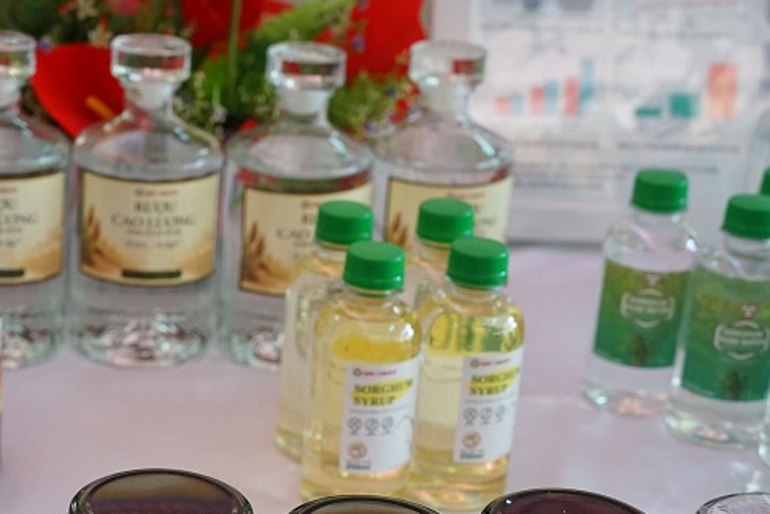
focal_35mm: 89
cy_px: 366
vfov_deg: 15.3
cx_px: 230
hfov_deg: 22.7
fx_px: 1905
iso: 1000
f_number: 5.6
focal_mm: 48
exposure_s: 1/60
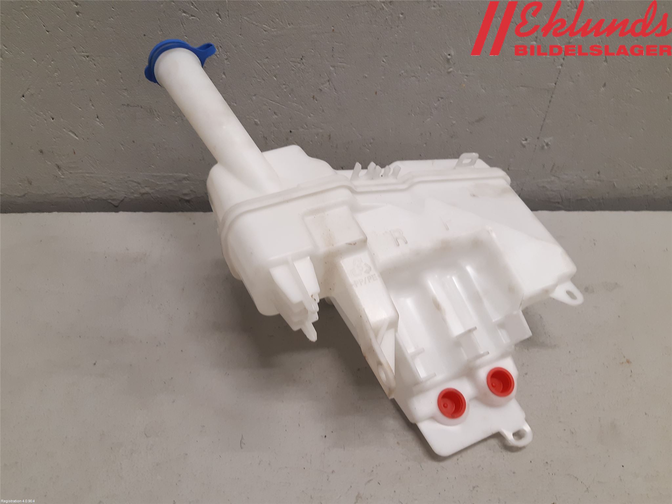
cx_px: 336
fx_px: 505
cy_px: 252
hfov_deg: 67.3
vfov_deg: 53.1
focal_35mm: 26
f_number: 1.7
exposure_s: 1/50
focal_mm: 3.93
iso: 100
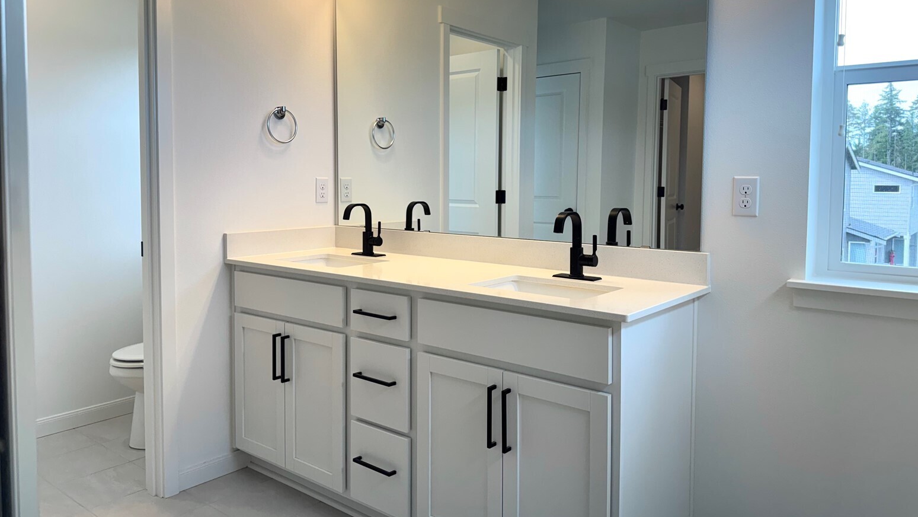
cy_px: 210
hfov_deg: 69.8
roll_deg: -0.3
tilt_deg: -2.9
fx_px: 657
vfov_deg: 42.7
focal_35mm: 27
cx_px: 455
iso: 80
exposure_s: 1/362
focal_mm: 6.76
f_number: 1.78
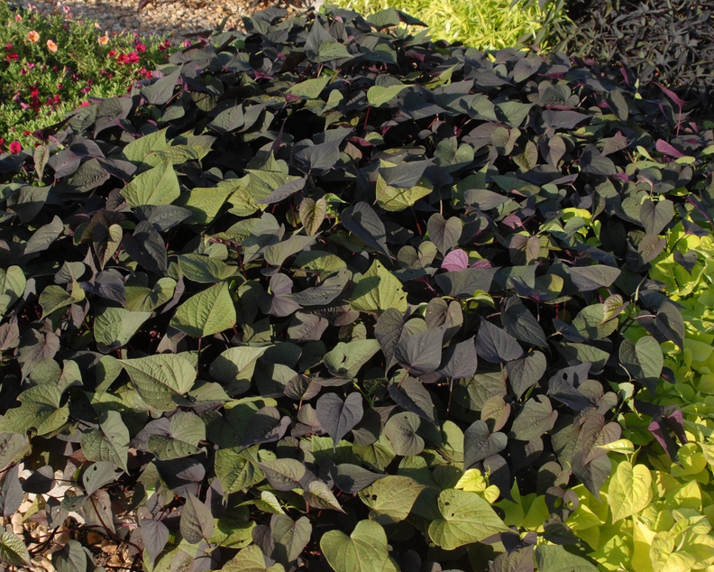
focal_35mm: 51
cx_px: 307
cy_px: 294
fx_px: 1078
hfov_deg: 36.6
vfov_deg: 29.7
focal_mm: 28
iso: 400
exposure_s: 1/250
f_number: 8
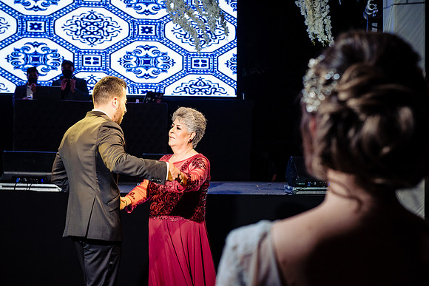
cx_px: 214
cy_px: 143
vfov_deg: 19.5
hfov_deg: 28.8
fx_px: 834
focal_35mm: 70
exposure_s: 1/200
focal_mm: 70
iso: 1600
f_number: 6.3
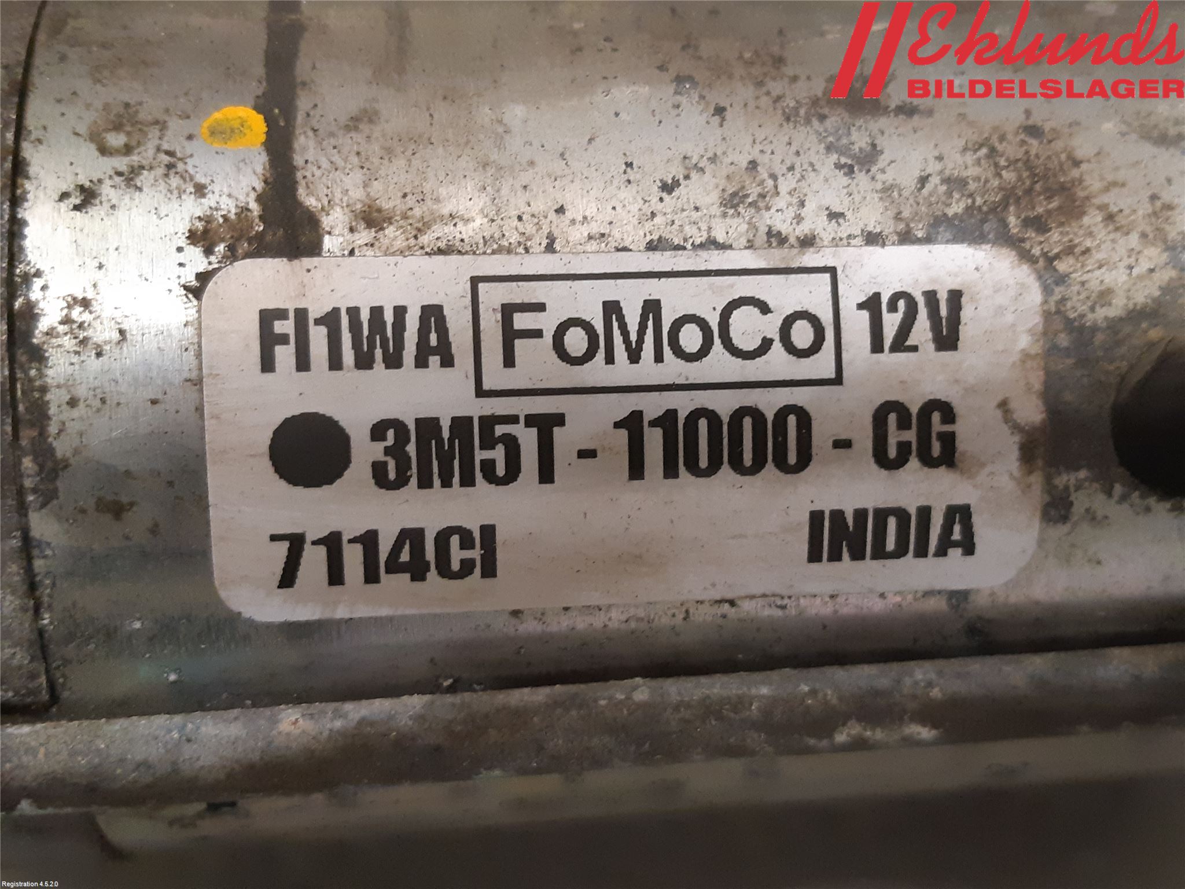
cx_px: 592
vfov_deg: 53.1
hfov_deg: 67.3
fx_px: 890
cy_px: 444
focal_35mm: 26
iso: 250
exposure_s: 1/50
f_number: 1.7
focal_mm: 3.93
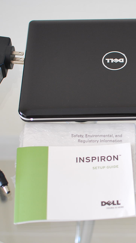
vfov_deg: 25.7
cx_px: 134
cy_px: 121
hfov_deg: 14.4
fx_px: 531
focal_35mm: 83
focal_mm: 35
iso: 280
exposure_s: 1/30
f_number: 2.8
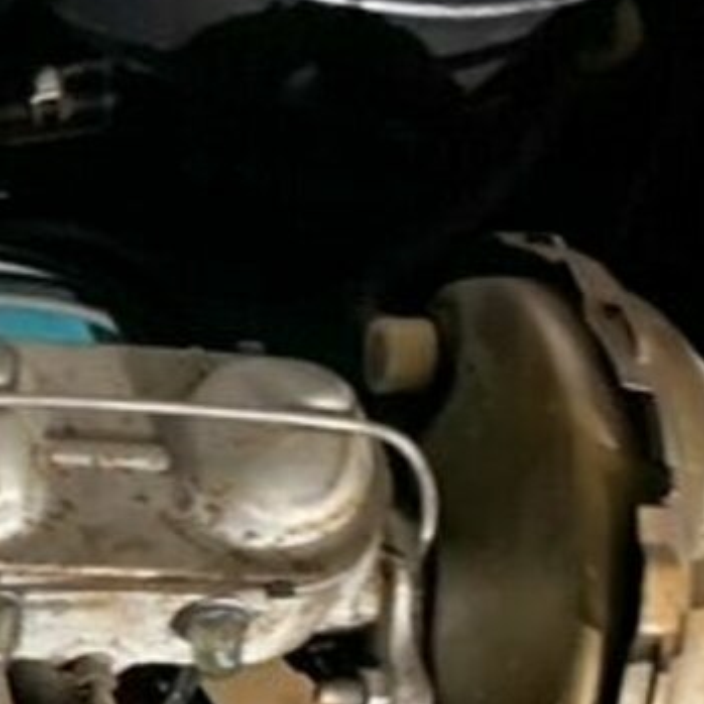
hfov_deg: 21.7
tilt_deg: -61.3
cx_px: 143
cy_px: 716
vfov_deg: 21.1
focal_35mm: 79
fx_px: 1818
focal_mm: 4.25
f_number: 1.8
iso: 800
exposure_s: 1/4
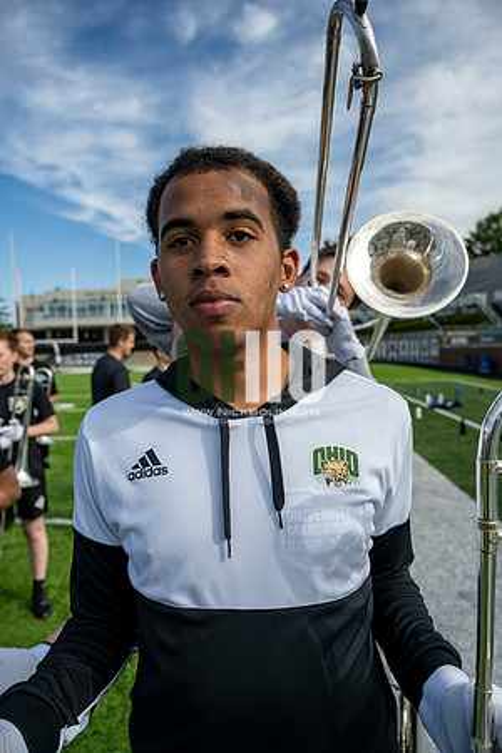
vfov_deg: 73.7
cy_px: 376
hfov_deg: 53.1
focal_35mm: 24
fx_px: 502
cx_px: 251
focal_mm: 24
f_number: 4.5
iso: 40
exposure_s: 1/250
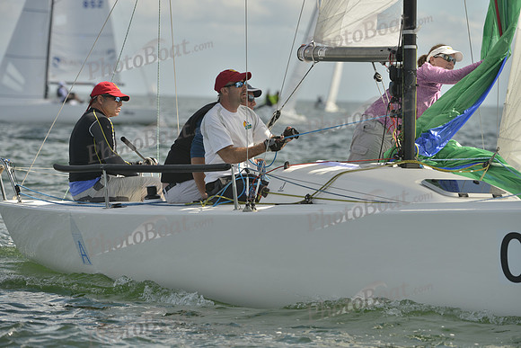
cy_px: 174
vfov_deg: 5.1
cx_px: 260
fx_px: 3908
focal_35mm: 270
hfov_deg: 7.6
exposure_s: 1/1000
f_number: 8
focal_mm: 270
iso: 280
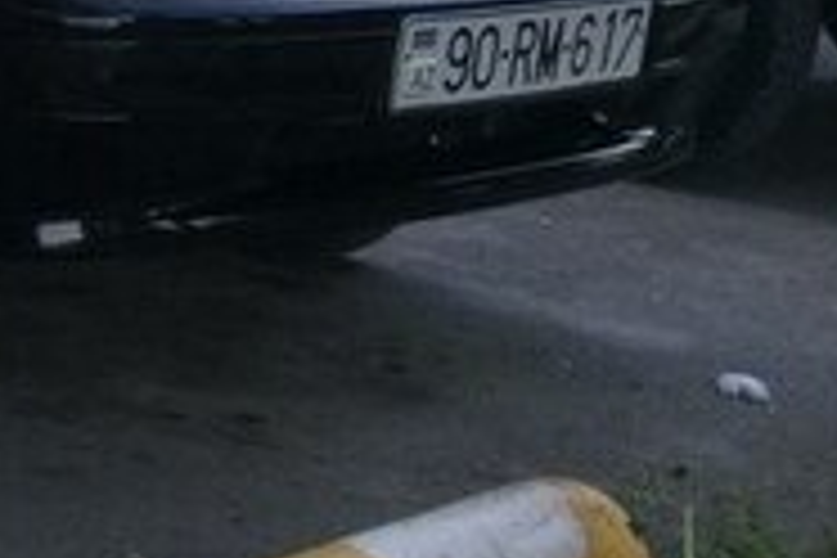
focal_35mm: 107
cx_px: -428
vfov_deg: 12.5
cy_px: -128
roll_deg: +0.6
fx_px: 2488
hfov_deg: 17.2
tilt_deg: -5.6
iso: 64
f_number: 2.2
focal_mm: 4.15
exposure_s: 1/33
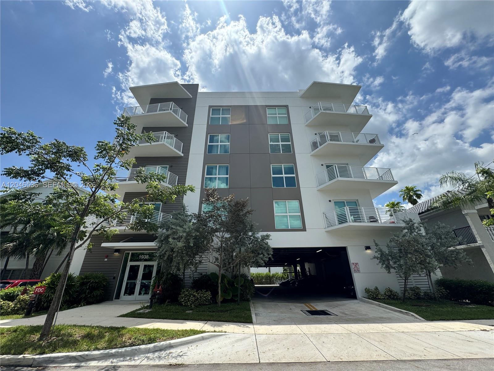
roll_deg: +1.6
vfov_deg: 85.7
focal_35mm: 14
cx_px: 247
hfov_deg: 102.1
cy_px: 186
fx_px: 200
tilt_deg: +26.3
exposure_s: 1/1346
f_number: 2.2
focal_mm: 2.22
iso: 40
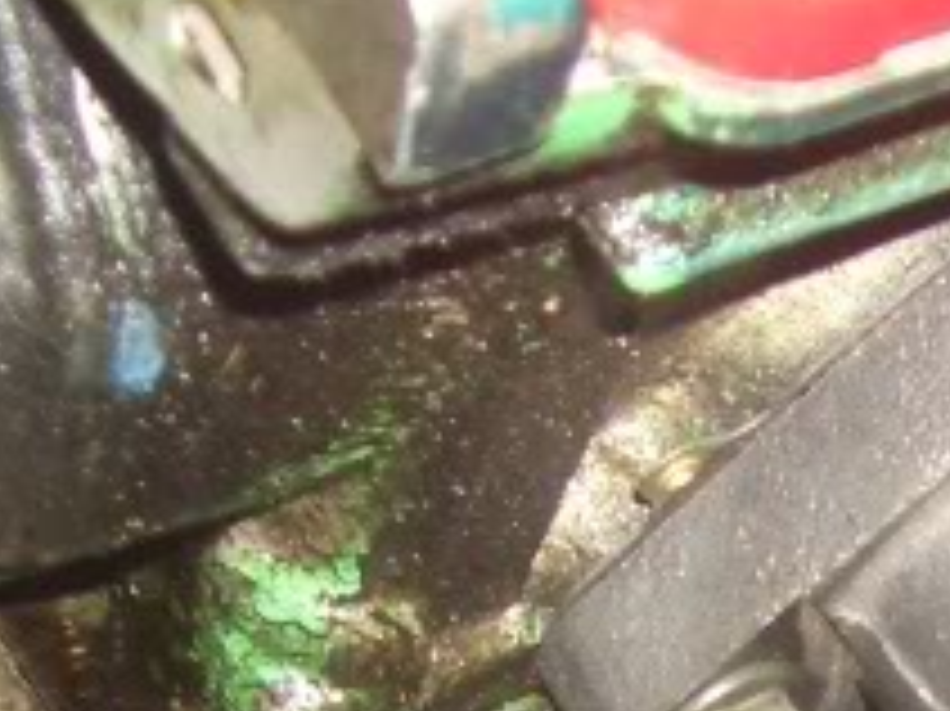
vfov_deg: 8.2
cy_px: 1552
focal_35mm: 170
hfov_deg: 11.0
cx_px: 1621
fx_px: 4663
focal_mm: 5.8
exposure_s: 1/60
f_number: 2.6
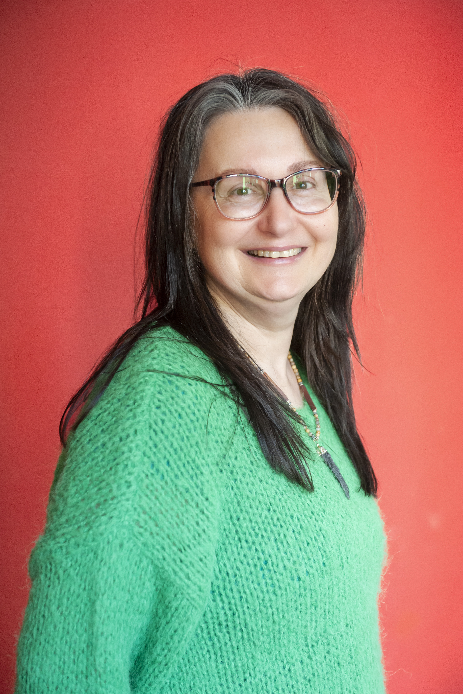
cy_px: 350
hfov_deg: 19.2
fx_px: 1370
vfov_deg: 28.5
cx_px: 231
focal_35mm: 71
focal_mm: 70
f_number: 4
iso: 2000
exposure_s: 1/125
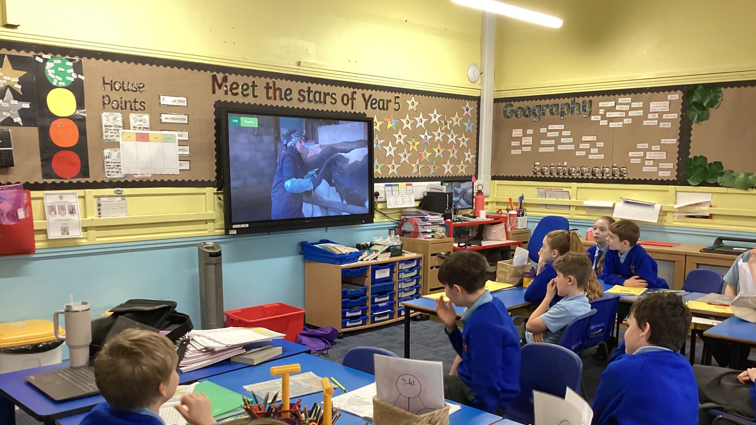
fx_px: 682
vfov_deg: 34.5
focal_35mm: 34
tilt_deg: -9.8
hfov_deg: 58.0
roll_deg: -1.5
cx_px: 379
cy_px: 260
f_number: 2.4
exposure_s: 1/50
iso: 200
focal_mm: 3.3
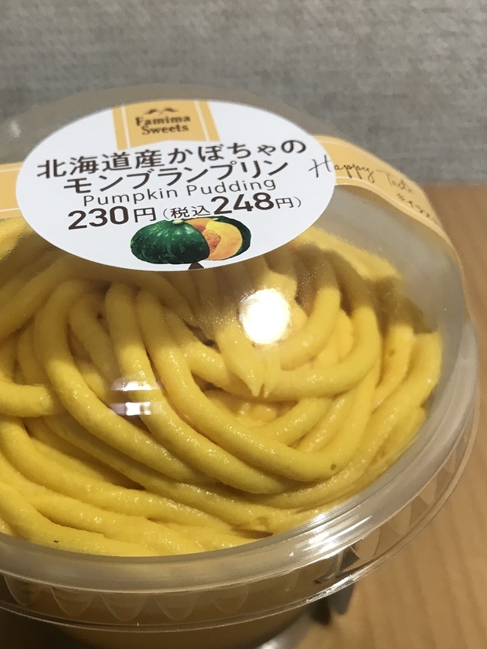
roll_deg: +2.6
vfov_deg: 46.6
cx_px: 177
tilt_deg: -43.0
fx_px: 750
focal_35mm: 40
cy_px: 374
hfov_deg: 35.7
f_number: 1.8
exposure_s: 1/24
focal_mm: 3.99
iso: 40
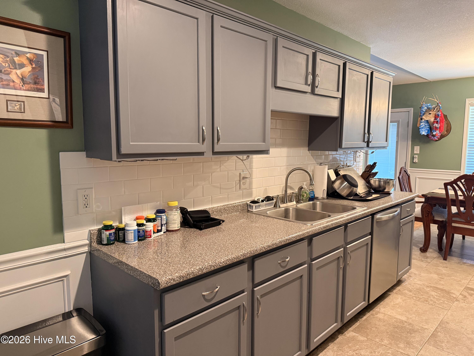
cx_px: 237
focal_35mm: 24
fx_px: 329
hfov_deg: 71.6
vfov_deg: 56.8
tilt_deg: -6.4
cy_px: 178
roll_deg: -0.9
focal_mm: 6.76
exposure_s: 1/60
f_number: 1.78
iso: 400
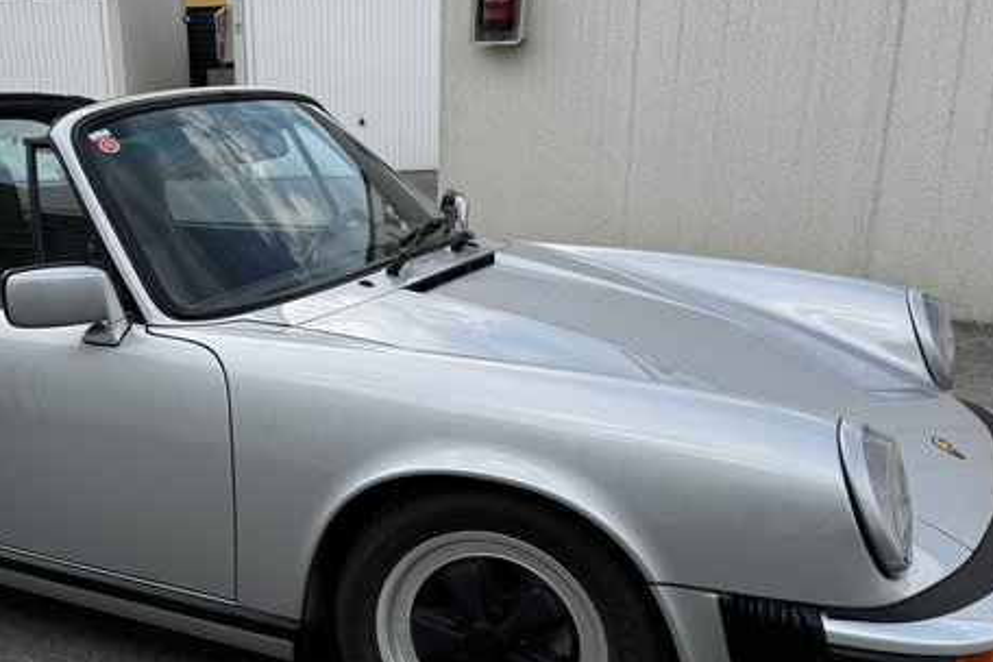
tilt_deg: -21.5
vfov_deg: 31.2
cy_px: 512
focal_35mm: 42
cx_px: 311
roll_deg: +1.9
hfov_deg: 45.5
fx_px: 1158
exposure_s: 1/802
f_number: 1.78
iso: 80
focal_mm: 6.76
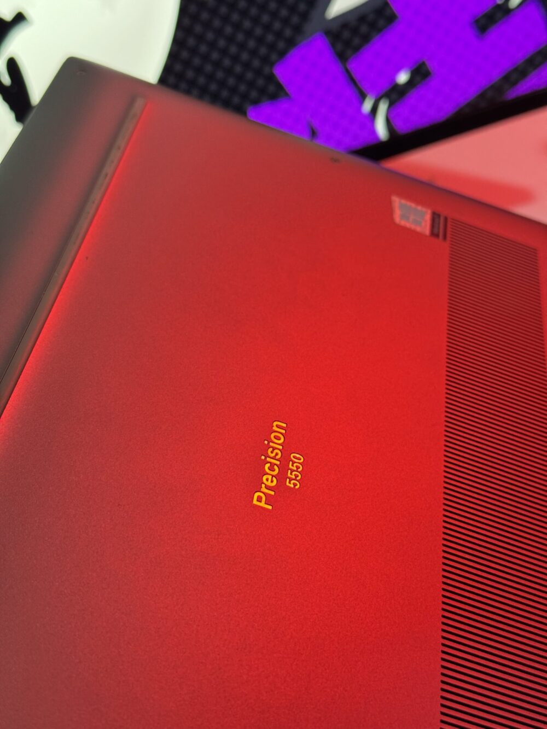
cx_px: 274
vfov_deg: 39.7
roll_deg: +12.7
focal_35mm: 48
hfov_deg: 30.3
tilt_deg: -37.7
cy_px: 364
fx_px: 1011
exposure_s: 1/51
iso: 250
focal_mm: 6.76
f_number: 1.78
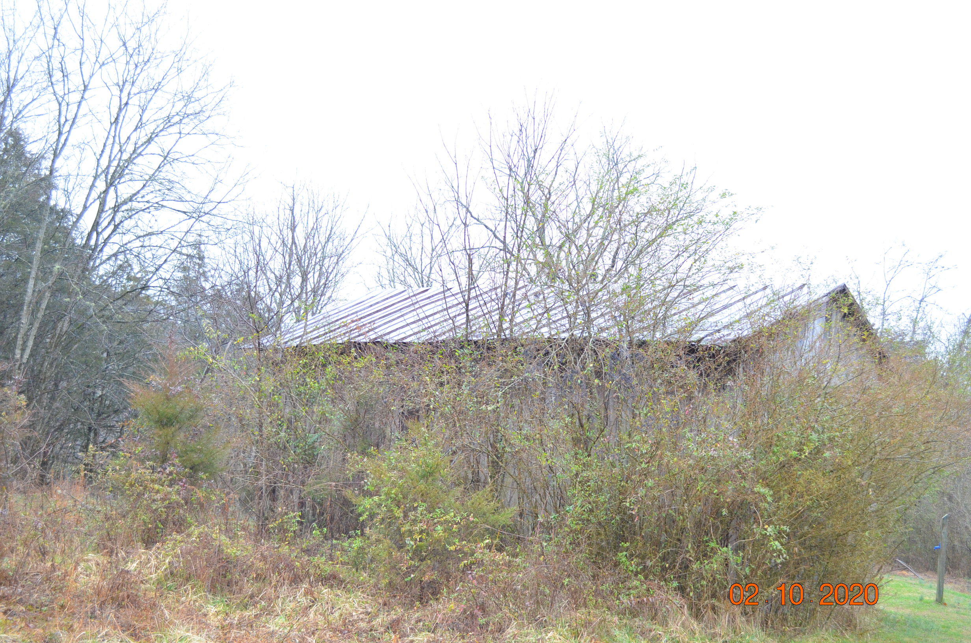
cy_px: 322
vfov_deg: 34.1
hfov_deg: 49.6
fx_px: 1050
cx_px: 486
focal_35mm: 39
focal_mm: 26
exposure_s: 1/400
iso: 1600
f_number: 4.2
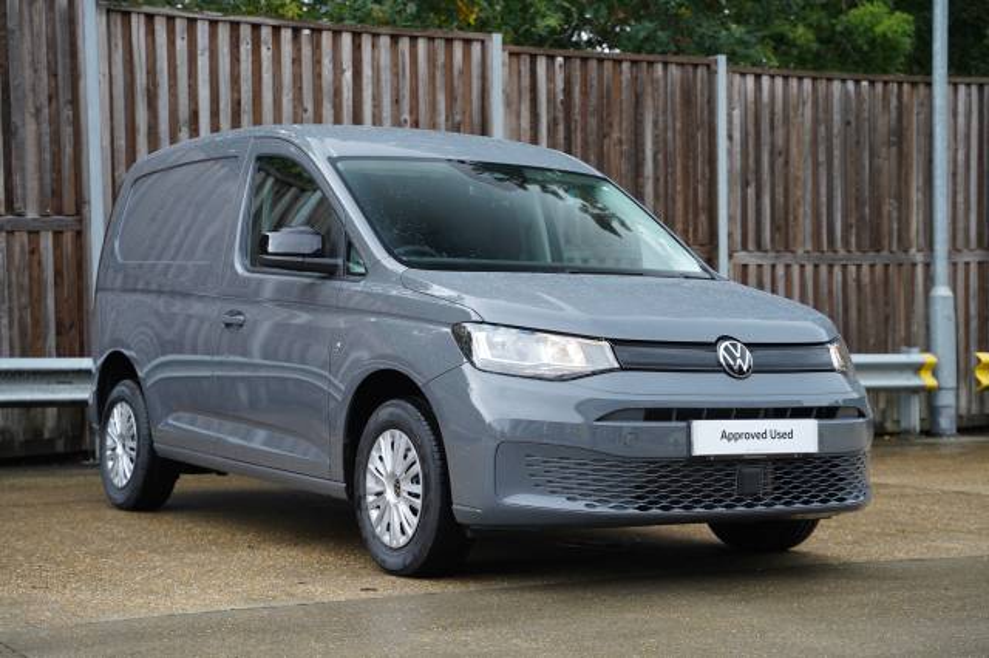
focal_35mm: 61
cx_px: 494
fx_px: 1680
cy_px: 329
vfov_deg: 22.2
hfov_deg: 32.8
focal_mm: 61.2
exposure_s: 1/160
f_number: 4
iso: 640
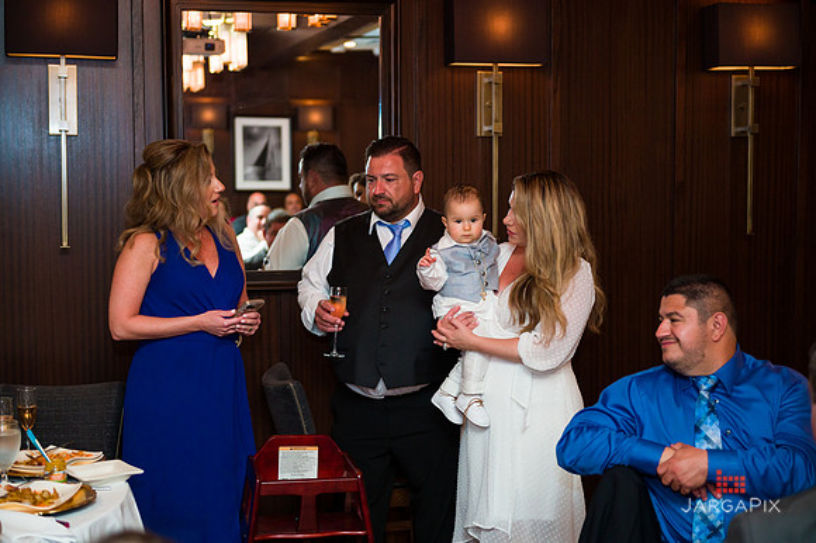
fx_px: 1269
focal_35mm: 56
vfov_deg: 24.2
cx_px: 408
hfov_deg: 35.7
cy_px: 272
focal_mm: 56
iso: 1600
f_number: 3.2
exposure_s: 1/125
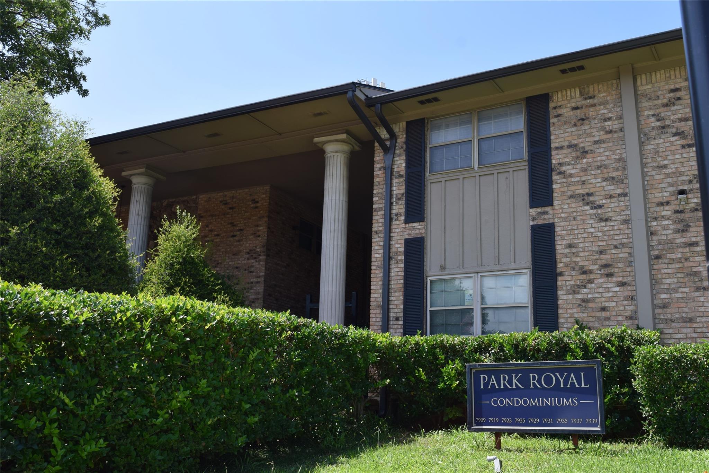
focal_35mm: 36
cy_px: 236
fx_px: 709
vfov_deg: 36.9
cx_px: 354
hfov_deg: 53.1
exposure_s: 1/250
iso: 200
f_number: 8
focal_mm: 24
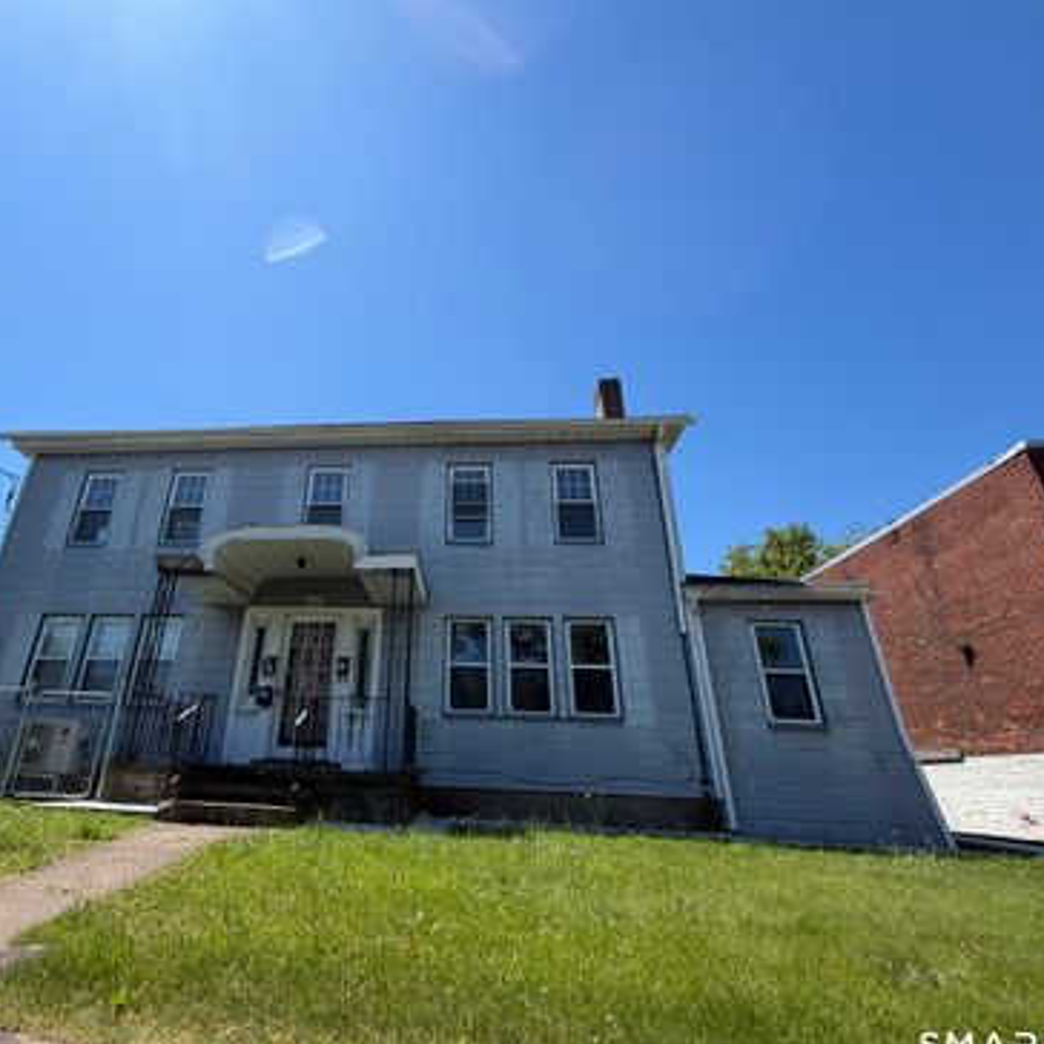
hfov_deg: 82.9
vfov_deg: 84.0
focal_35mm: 17
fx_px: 580
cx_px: 416
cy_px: 532
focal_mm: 2.22
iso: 32
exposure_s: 1/770
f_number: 2.2
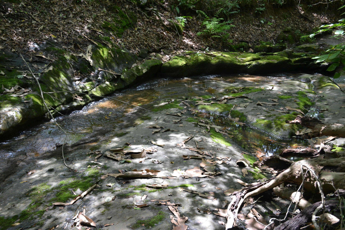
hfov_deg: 47.9
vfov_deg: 33.0
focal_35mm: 40
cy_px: 115
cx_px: 172
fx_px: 388
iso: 400
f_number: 5.6
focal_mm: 27
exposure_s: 1/125
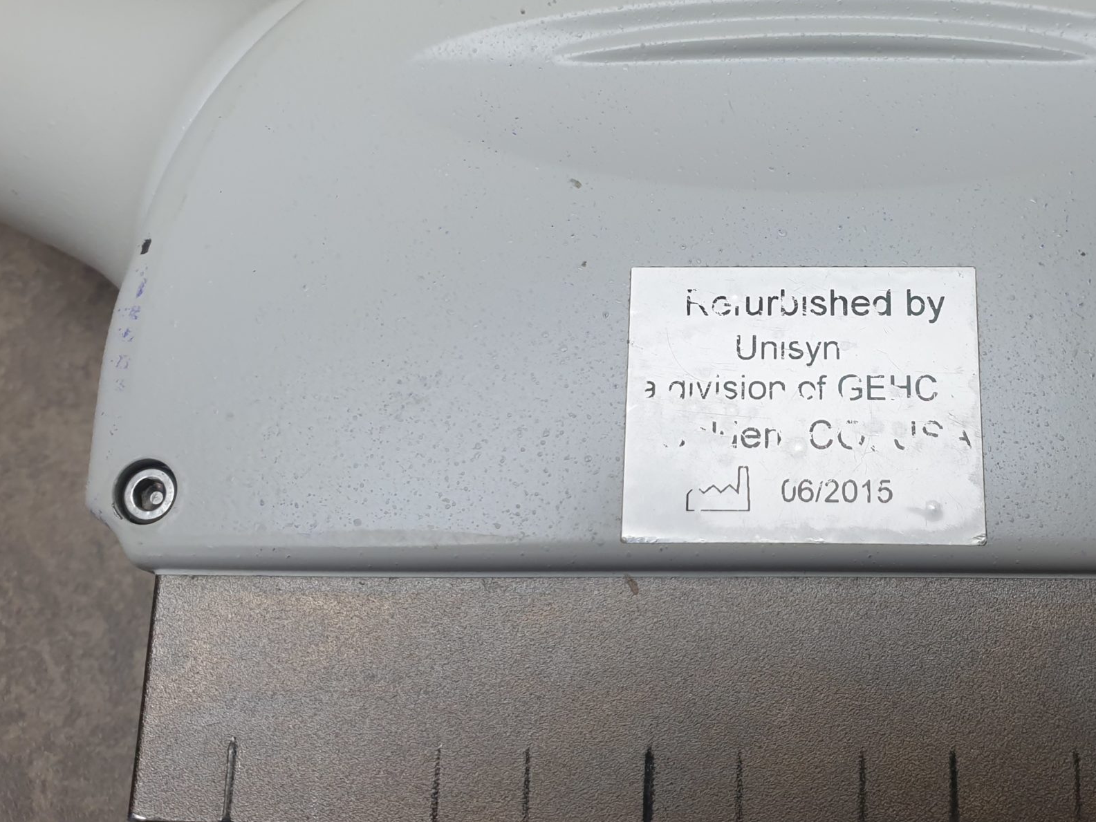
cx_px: 750
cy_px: 337
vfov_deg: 34.3
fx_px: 1330
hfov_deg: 44.0
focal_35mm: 42
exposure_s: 1/100
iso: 64
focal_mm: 4.3
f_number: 2.4
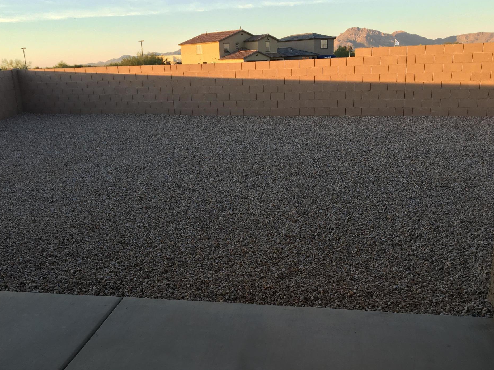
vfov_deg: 45.4
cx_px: 244
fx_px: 442
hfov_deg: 58.4
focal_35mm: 31
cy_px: 174
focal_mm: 4.15
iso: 25
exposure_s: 1/158
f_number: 2.2
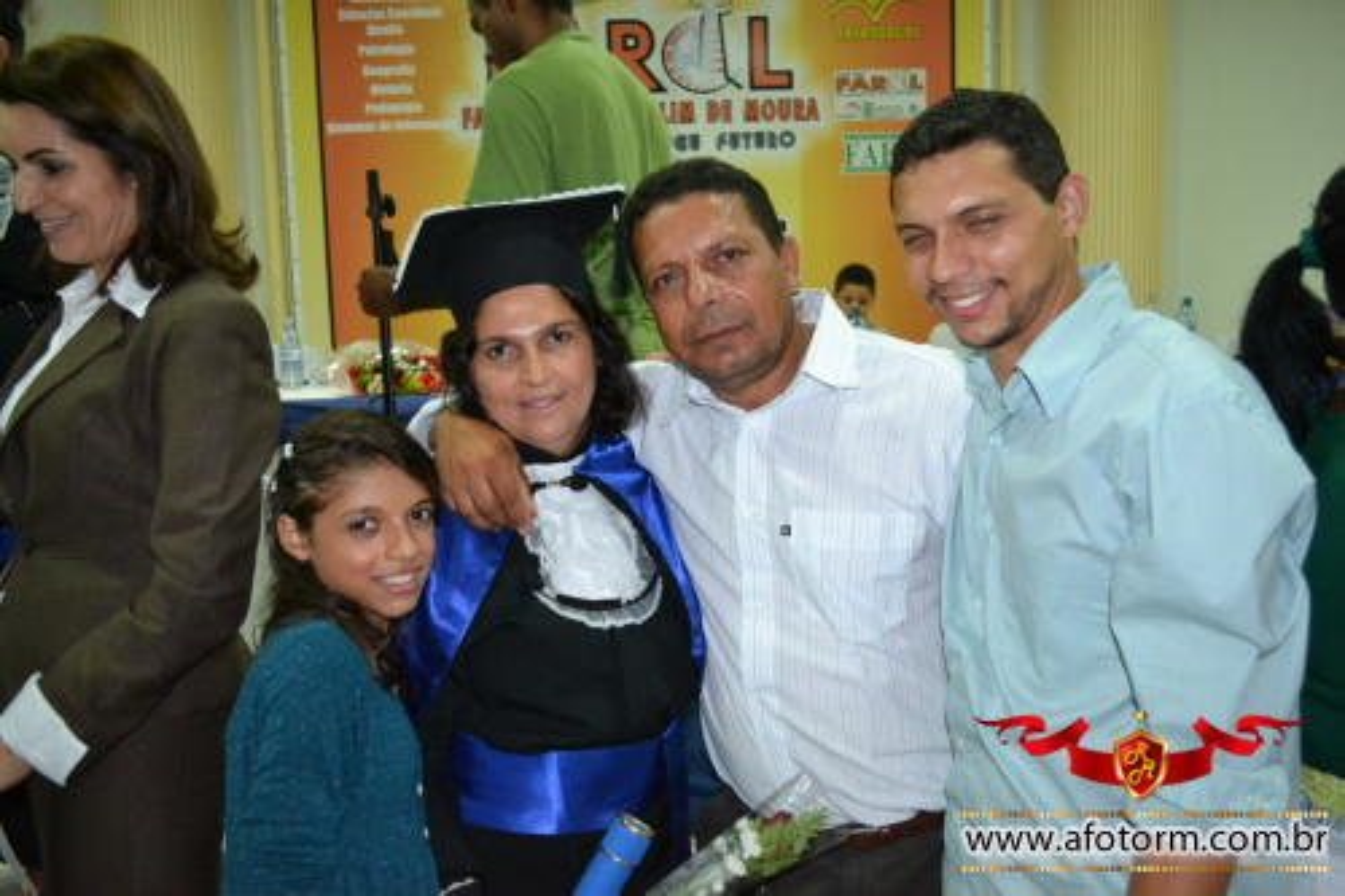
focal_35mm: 30
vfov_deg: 43.6
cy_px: 448
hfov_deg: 61.9
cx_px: 672
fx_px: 1120
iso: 2500
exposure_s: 1/60
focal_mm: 20
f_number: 3.8
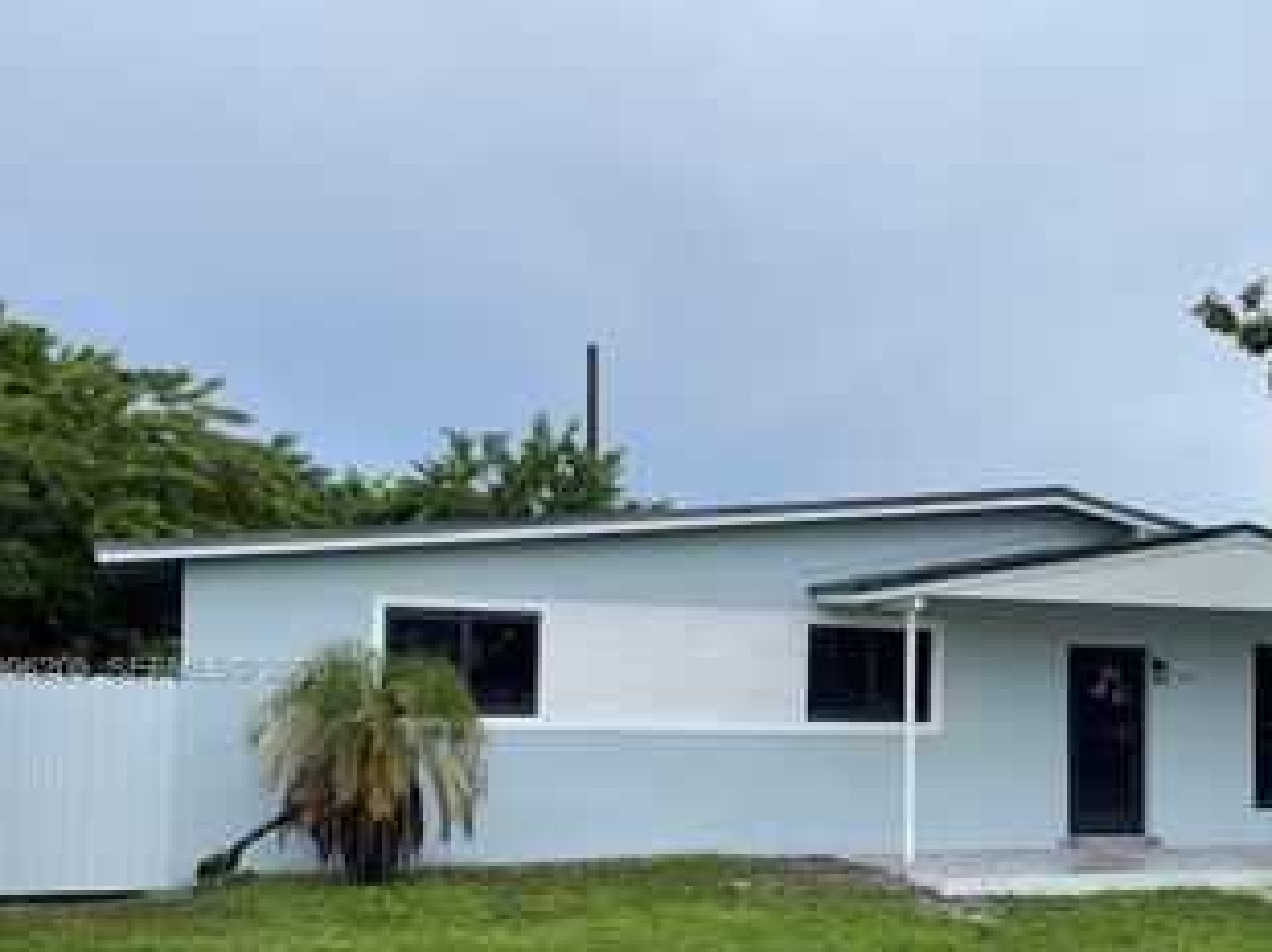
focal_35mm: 42
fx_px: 1542
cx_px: 956
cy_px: 671
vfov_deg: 33.8
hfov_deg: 43.4
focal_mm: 4.2
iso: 32
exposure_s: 1/1401
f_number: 1.6
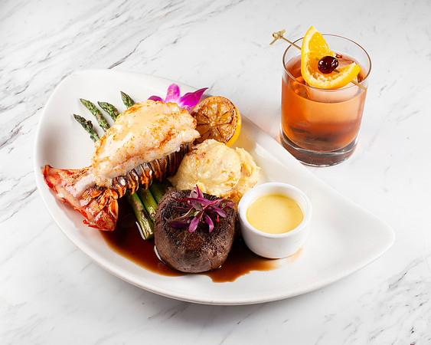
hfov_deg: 30.0
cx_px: 214
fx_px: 803
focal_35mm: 63
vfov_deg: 24.2
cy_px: 179
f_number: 10
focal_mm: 50
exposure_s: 1/100
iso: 250
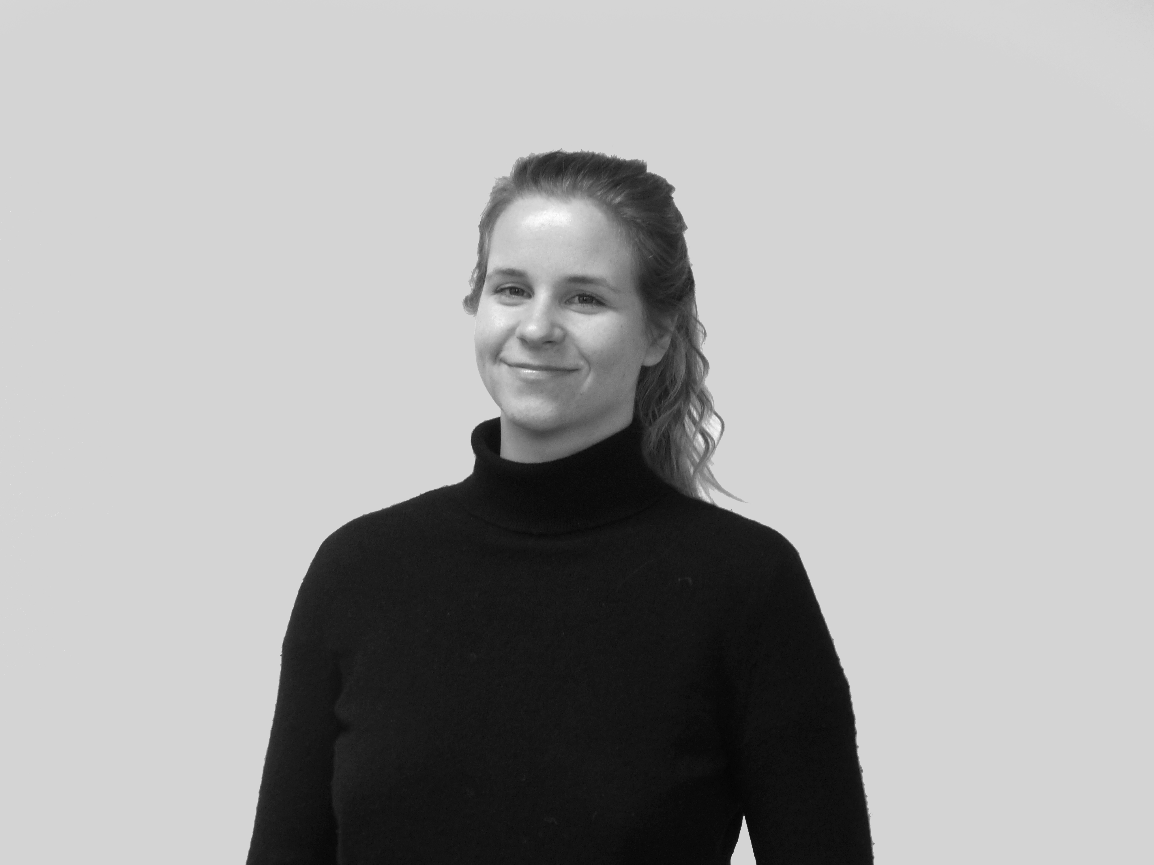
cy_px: 432
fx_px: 2700
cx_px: 577
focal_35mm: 81
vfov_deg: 18.2
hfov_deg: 24.1
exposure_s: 1/50
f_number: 2.8
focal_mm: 14.5
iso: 200
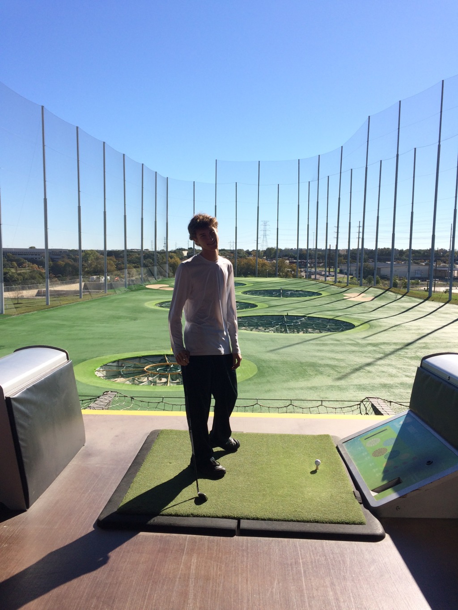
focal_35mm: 29
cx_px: 229
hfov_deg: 48.2
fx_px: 512
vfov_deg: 61.7
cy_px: 305
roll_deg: +0.7
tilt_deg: -7.0
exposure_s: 1/1466
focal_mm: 4.15
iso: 32
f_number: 2.2
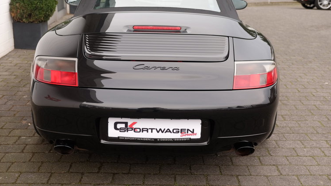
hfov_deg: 42.9
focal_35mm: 48
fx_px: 421
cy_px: 74
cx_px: 163
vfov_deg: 24.9
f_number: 3.6
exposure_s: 1/150
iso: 200
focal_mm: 30.2
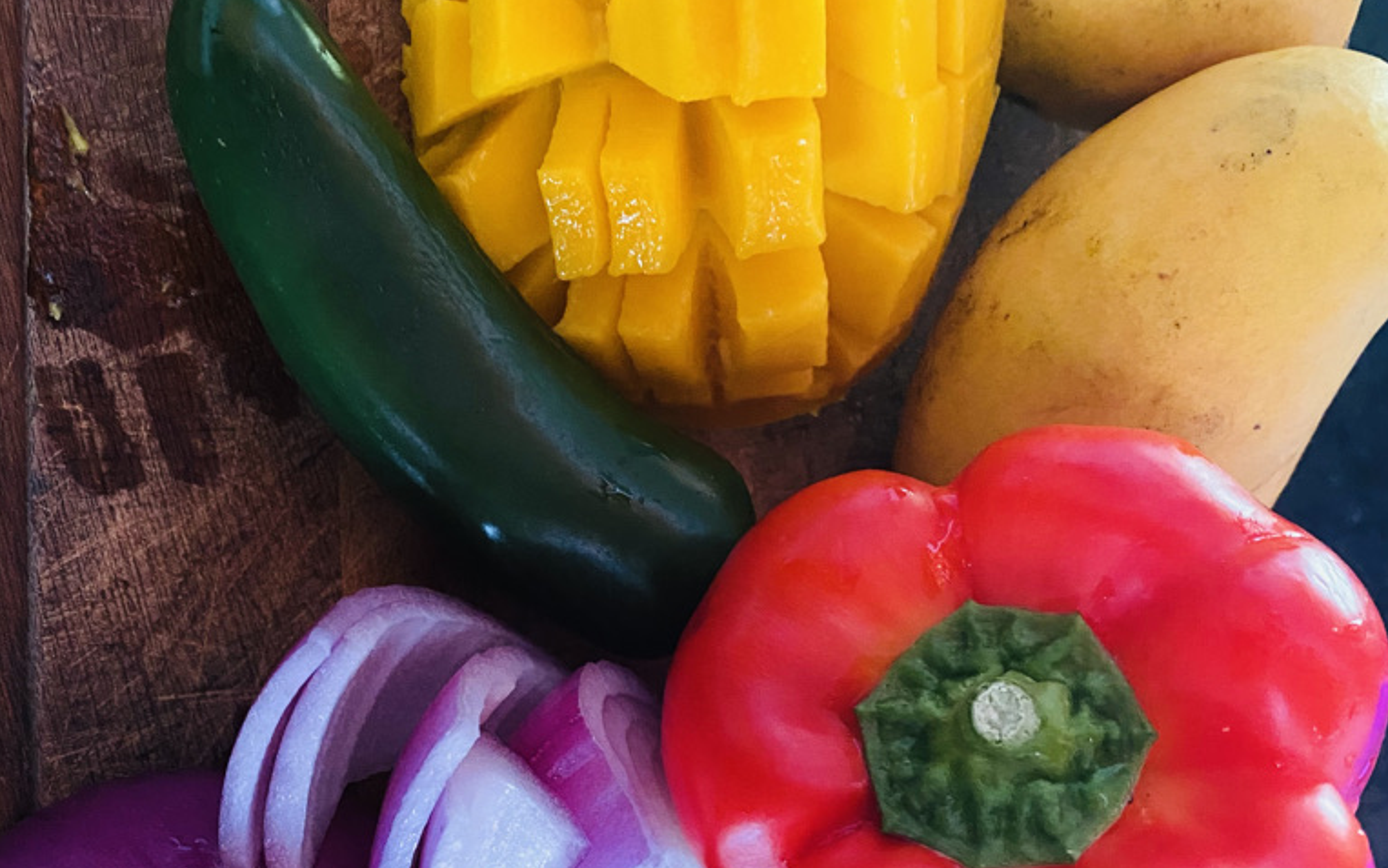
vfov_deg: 33.7
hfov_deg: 52.7
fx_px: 1400
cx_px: 697
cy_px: 661
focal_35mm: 37
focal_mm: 4.25
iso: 800
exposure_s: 1/30
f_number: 1.8
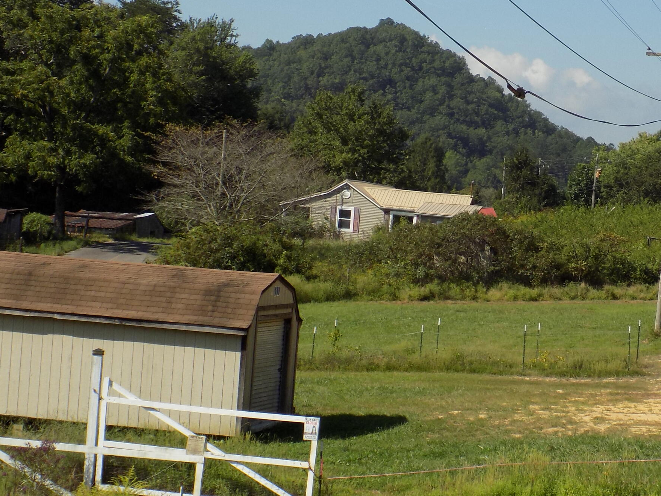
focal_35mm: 111
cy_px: 284
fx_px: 2120
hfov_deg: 17.6
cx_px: 533
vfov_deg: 13.3
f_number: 4.1
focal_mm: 11.5
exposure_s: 1/800
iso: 80
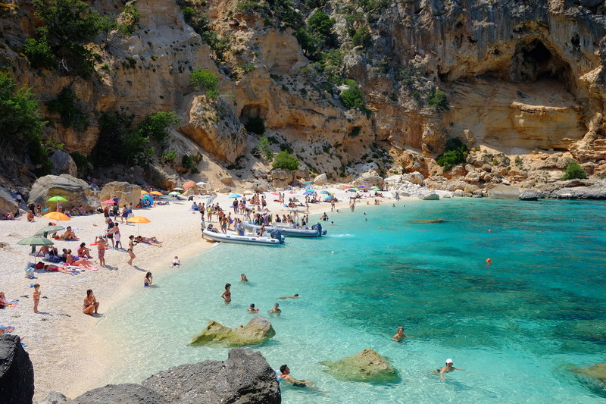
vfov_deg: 37.8
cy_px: 202
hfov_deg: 54.4
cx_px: 303
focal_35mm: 35
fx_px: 589
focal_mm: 23
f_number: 8
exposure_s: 1/180
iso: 400
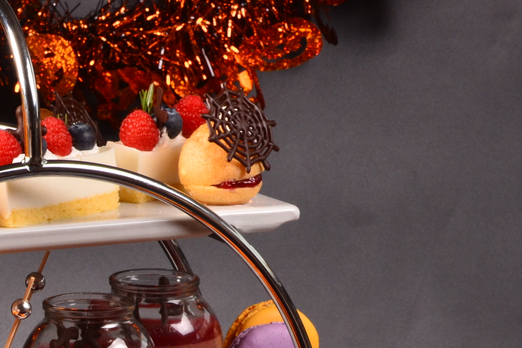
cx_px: -35
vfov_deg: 5.3
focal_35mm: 258
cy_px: 435
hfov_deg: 7.9
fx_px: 3741
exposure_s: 1/45
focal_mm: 60
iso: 400
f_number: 11
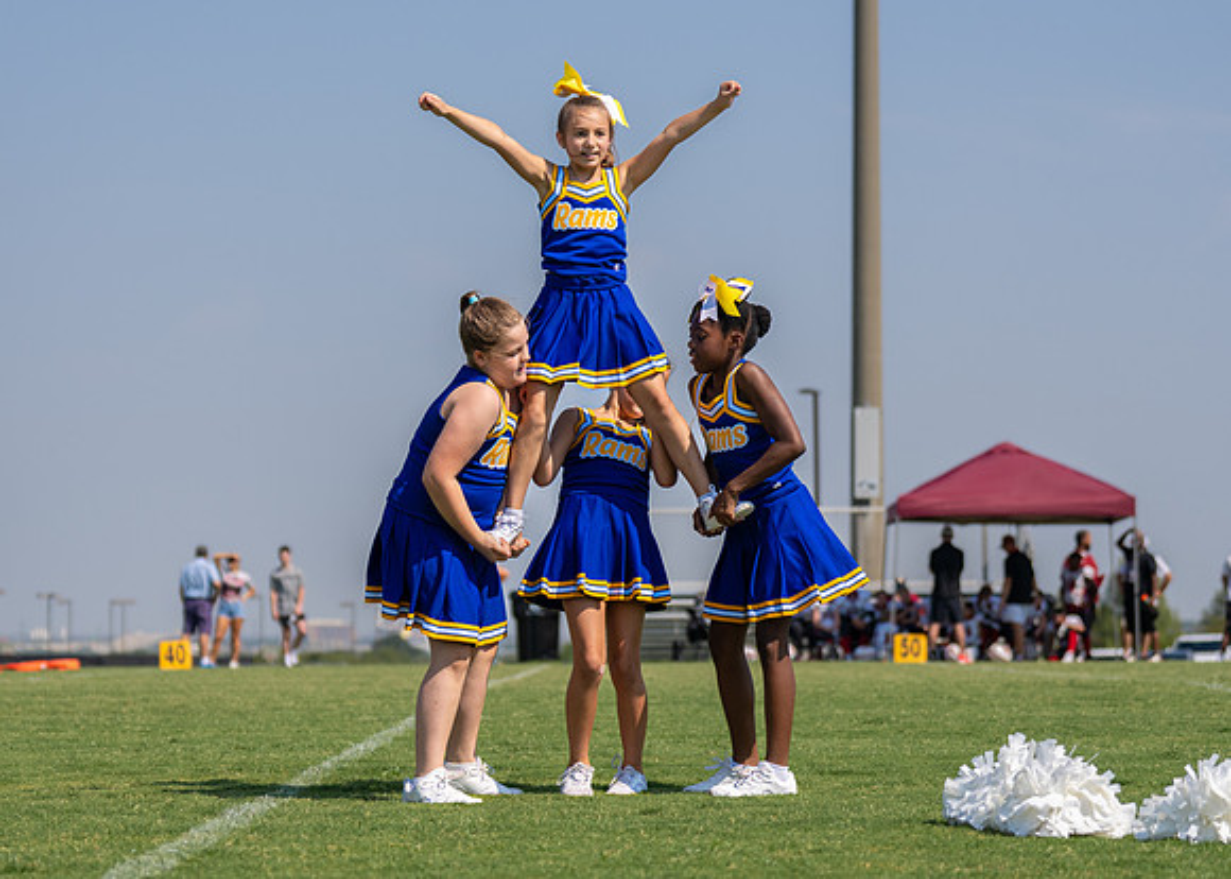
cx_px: 504
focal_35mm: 112
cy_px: 393
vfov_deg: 12.8
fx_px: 3916
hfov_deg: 17.9
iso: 100
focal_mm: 70
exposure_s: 1/2500
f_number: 2.8
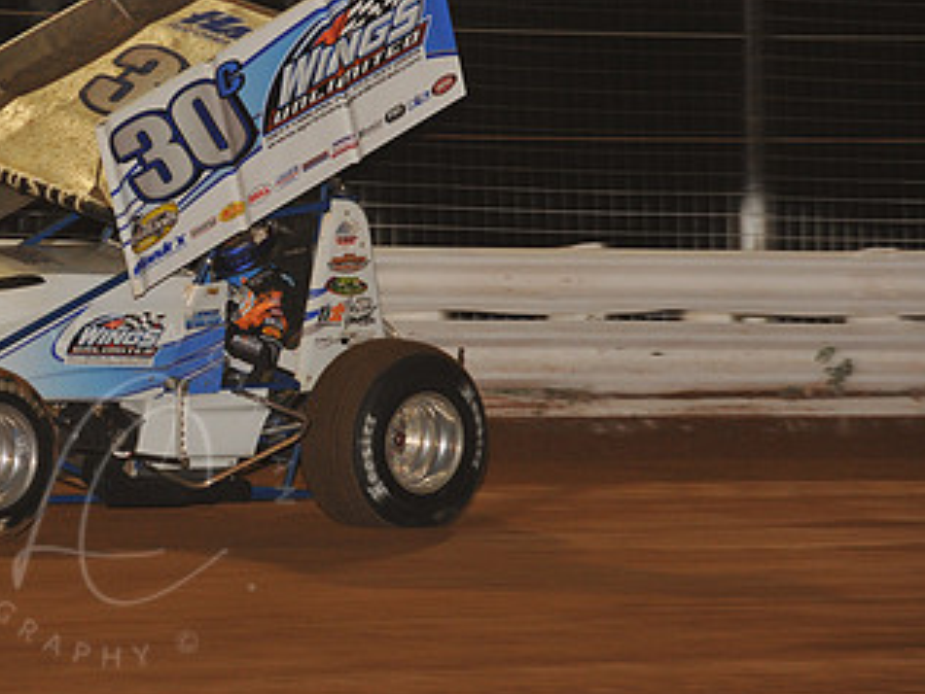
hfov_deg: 8.3
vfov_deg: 6.3
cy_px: 222
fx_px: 6335
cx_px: 117
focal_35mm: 237
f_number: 6.3
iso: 1250
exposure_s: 1/320
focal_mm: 135
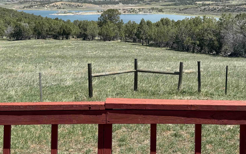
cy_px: 49
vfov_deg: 20.5
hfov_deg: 32.4
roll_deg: -0.7
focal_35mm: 63
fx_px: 422
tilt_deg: -6.6
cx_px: 141
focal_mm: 6.76
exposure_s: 1/3534
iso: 64
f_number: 1.78
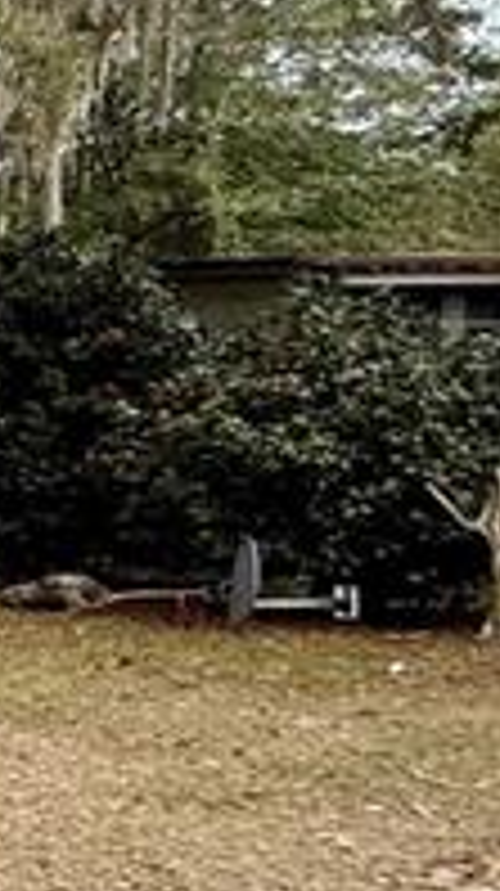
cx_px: -1365
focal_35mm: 79
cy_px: 472
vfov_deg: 26.9
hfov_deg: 8.8
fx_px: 1867
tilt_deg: -1.4
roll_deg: +0.2
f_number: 2.2
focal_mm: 2.22
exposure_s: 1/619
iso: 50
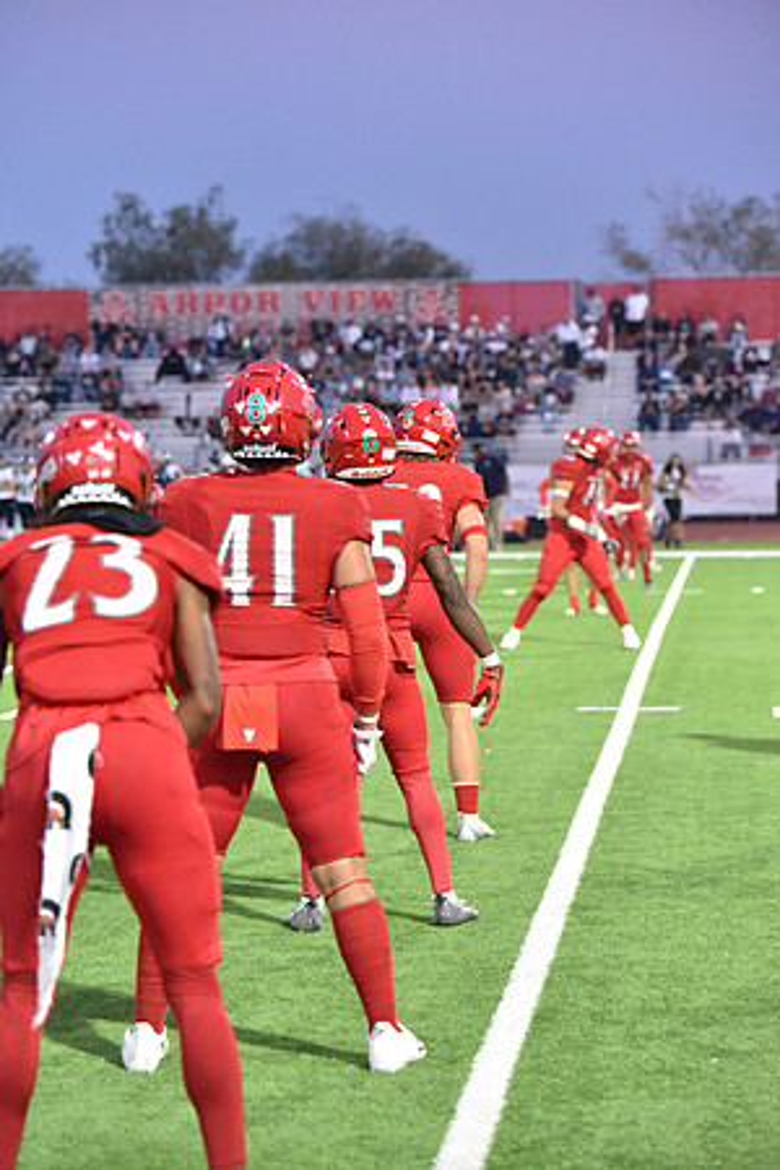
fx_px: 3250
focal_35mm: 100
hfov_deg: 13.7
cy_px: 585
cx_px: 390
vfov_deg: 20.4
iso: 11400
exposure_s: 1/1000
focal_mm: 100
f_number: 2.8
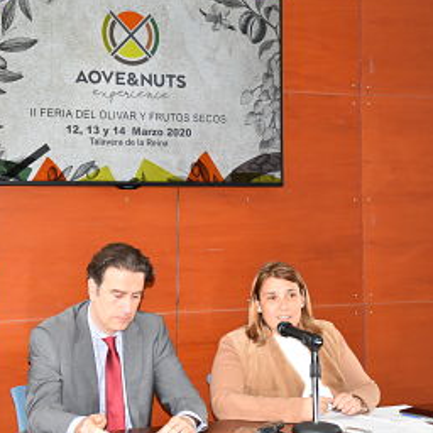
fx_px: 986
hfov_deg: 24.7
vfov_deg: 24.8
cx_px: 186
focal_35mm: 70
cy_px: 217
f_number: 5
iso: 800
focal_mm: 35
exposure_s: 1/100
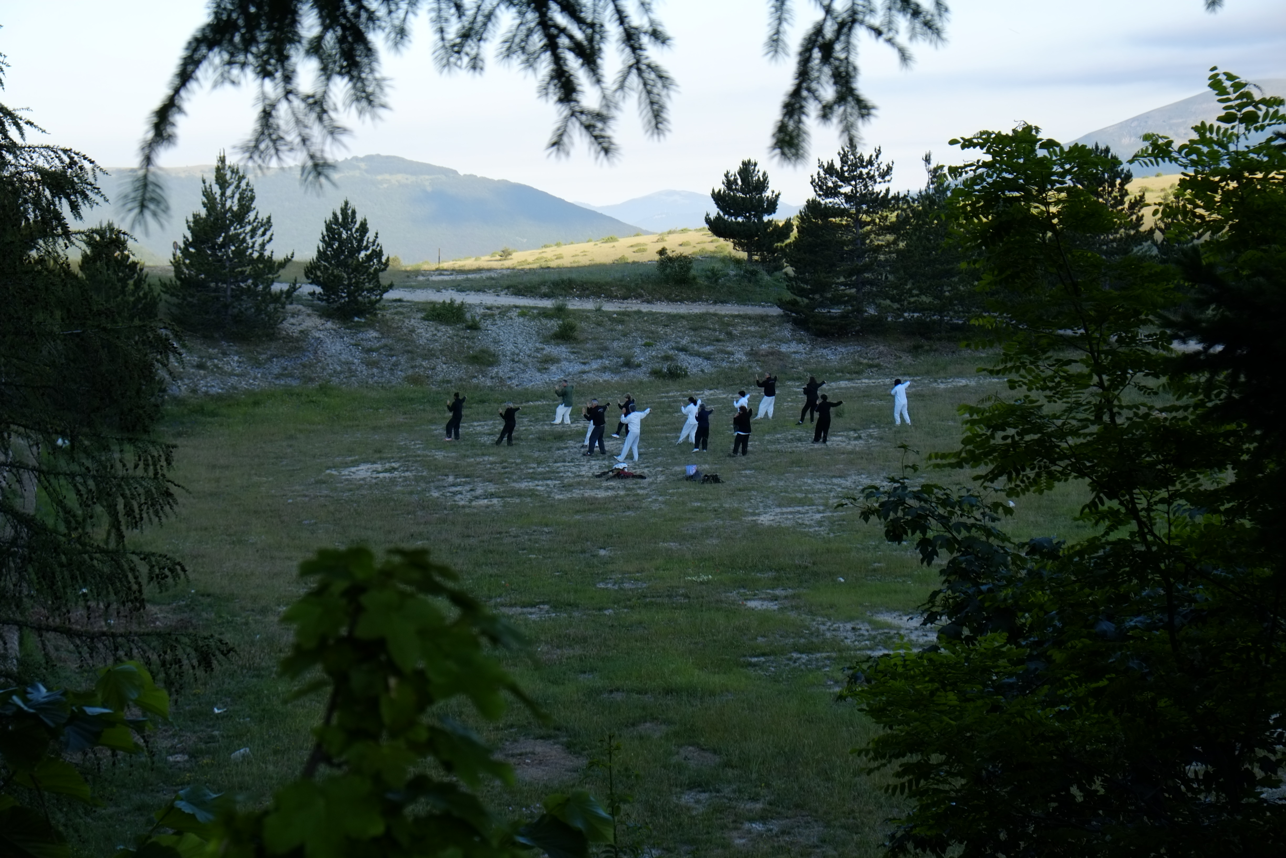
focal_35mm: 83
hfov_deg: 24.5
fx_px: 2965
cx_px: 643
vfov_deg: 16.5
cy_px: 429
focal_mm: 55
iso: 200
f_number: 8
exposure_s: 1/85
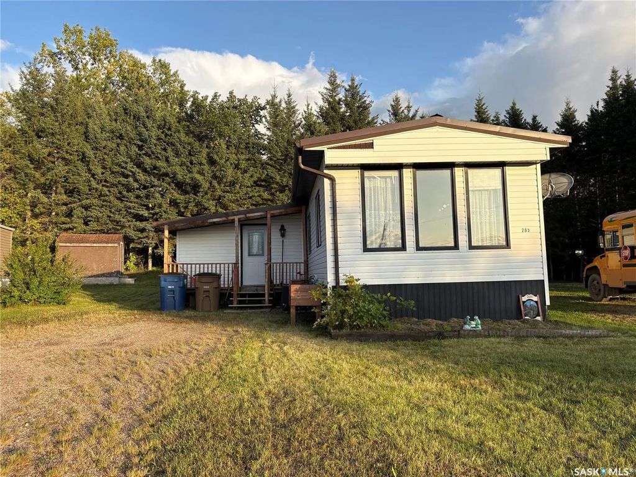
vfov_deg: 53.1
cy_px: 238
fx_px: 478
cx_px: 318
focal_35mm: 26
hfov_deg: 67.3
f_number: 1.6
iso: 50
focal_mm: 5.96
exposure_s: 1/1263
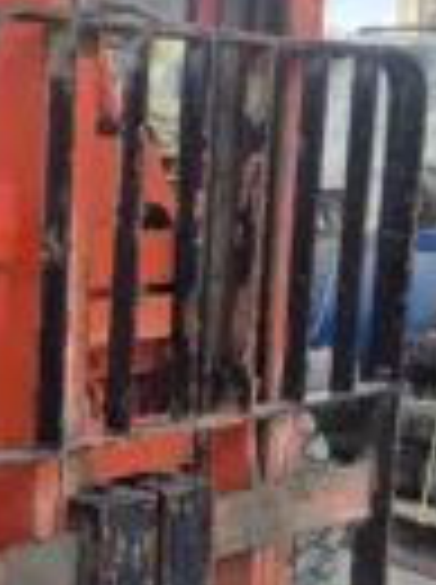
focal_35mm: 71
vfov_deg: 27.4
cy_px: 310
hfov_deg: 20.1
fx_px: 1196
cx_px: 13
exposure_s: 1/928
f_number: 1.8
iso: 25
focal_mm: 5.4
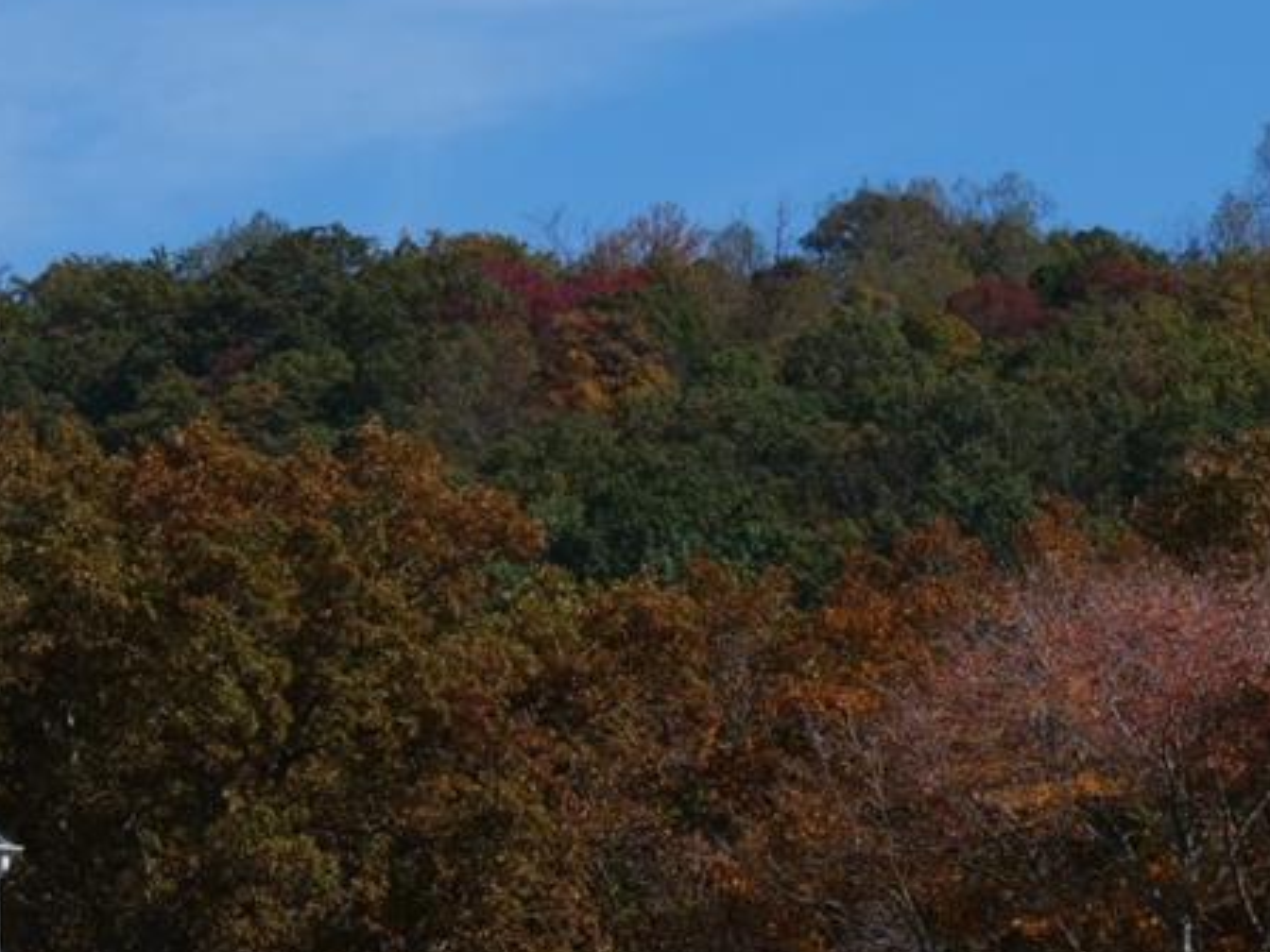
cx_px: 68
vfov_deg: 3.7
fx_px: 14749
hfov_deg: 4.9
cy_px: 1204
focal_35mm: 402
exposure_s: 1/800
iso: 200
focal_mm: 60
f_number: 8
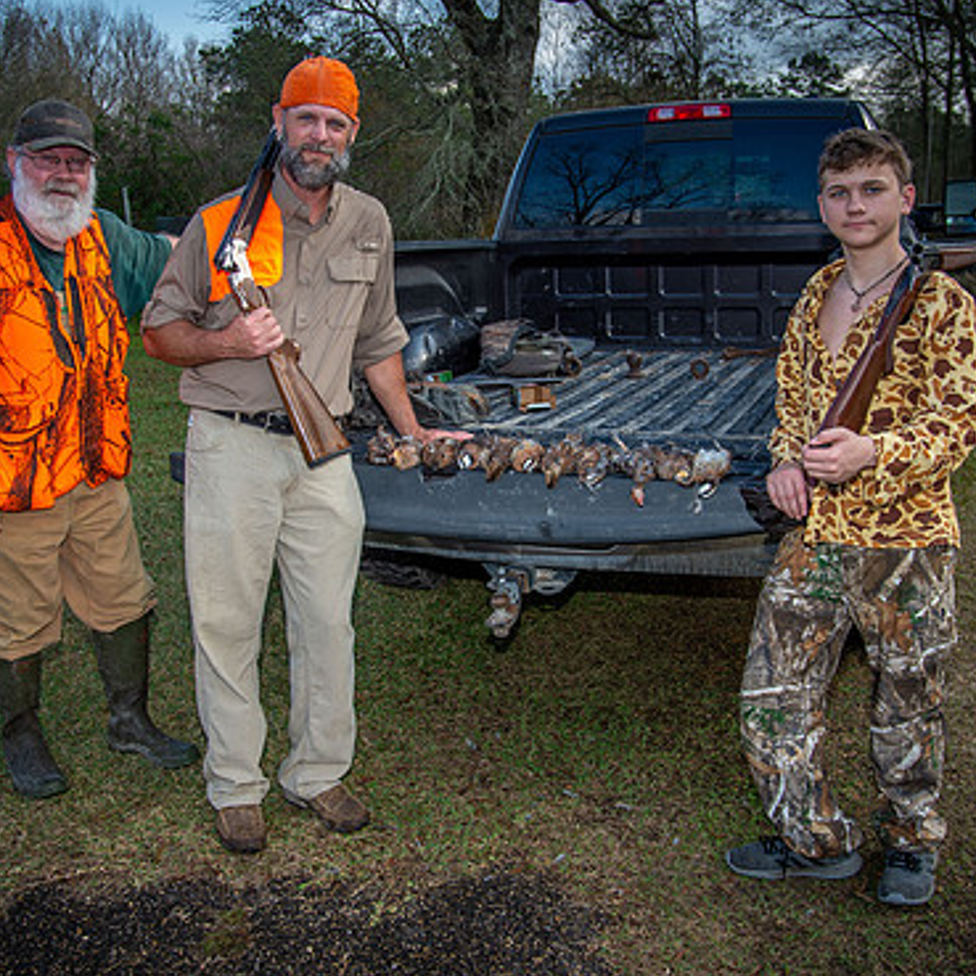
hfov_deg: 51.1
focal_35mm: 32
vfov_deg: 51.1
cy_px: 497
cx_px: 463
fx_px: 1021
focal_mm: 24
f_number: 7.1
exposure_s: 1/200
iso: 250
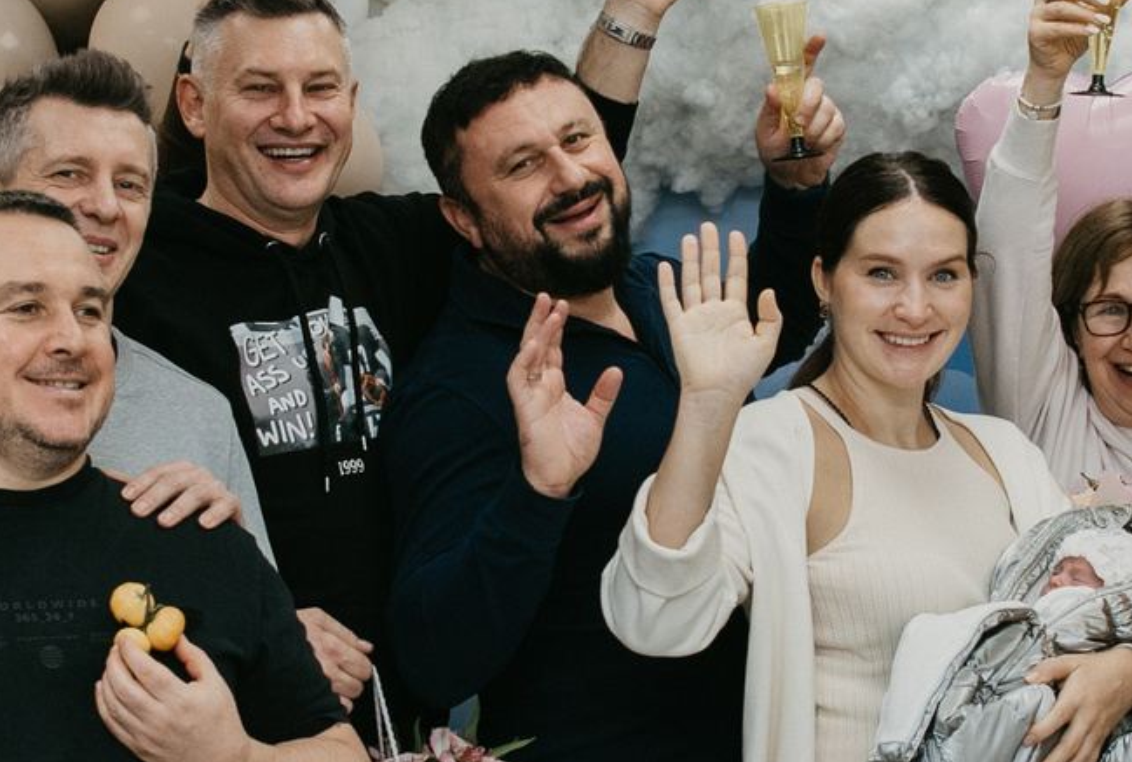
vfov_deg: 13.5
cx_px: 605
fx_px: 3217
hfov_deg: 20.0
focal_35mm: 102
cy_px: 545
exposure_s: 1/160
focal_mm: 24
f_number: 4
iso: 125
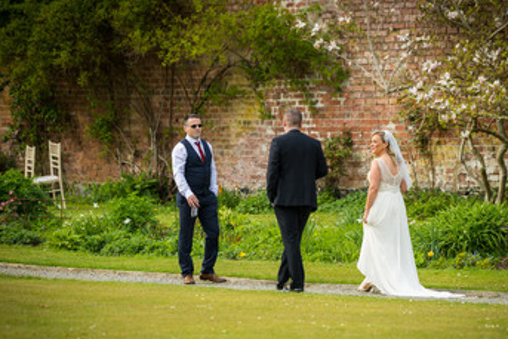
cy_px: 229
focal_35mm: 277
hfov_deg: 7.4
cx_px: 292
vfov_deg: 5.0
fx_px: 3910
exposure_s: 1/1000
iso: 160
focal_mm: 180
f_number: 2.8
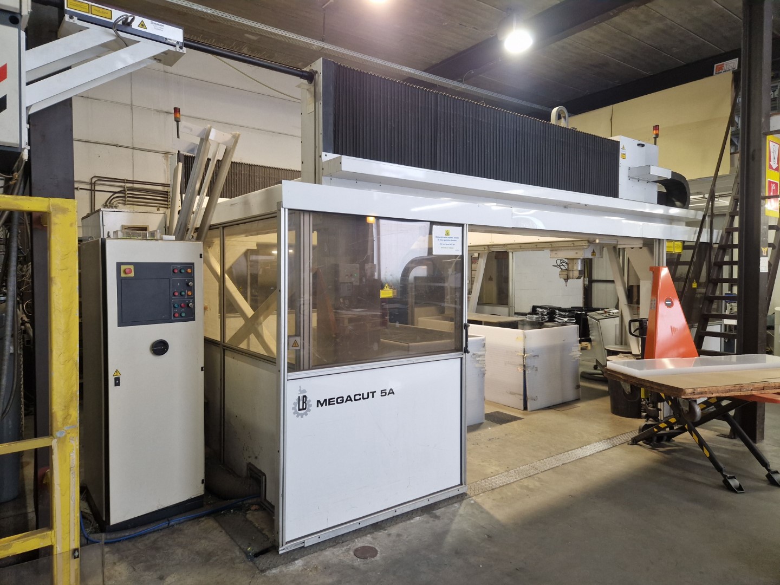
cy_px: 292
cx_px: 390
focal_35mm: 23
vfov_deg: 58.9
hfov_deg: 73.9
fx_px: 518
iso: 50
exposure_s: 1/100
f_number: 1.8
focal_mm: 5.4
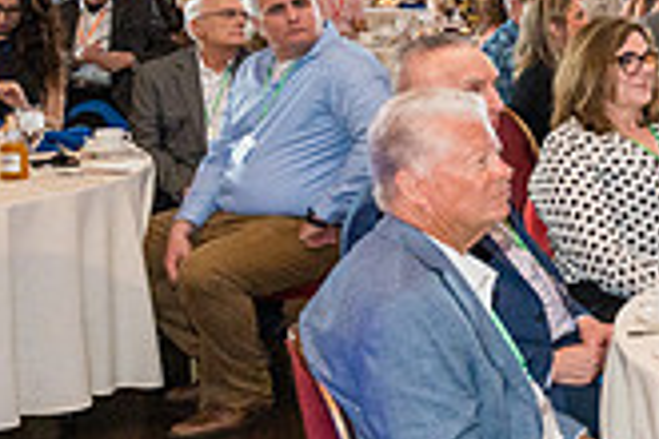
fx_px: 1611
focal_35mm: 88
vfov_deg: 15.3
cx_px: 1109
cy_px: 39
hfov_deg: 18.9
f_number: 4
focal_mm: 24
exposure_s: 1/160
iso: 2500
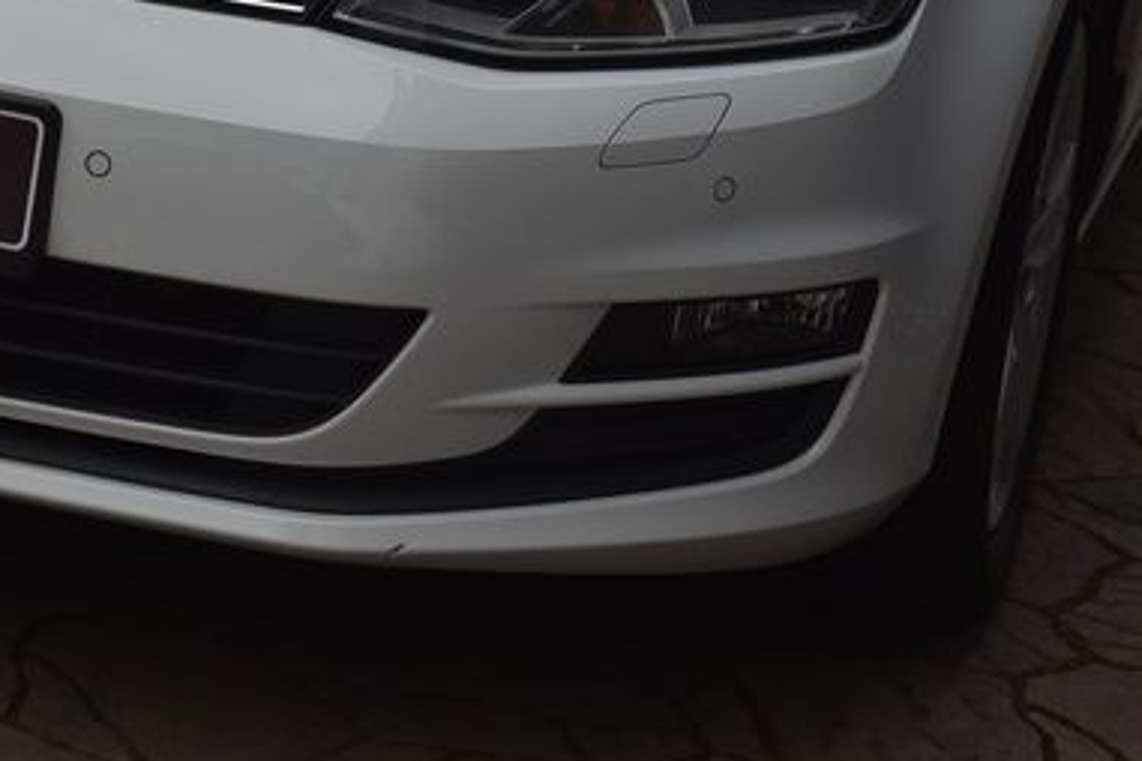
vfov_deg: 9.1
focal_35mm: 148
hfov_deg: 13.8
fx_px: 4695
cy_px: -243
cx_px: 207
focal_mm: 55
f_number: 8
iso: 500
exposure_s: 1/250
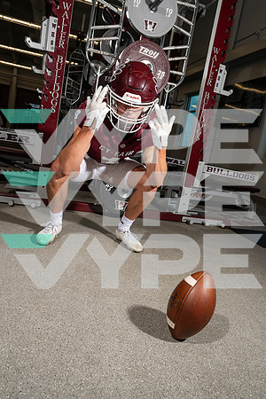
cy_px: 200
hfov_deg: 46.4
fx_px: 310
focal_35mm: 28
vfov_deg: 65.5
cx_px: 133
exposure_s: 1/250
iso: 200
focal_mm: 28
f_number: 5.6
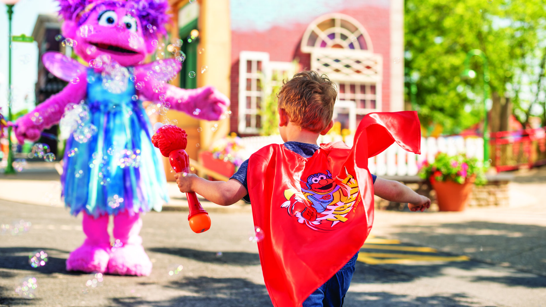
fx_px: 767
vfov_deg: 22.6
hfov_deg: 39.2
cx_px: 270
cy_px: 138
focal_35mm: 53
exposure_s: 1/1600
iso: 200
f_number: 2.2
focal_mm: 50
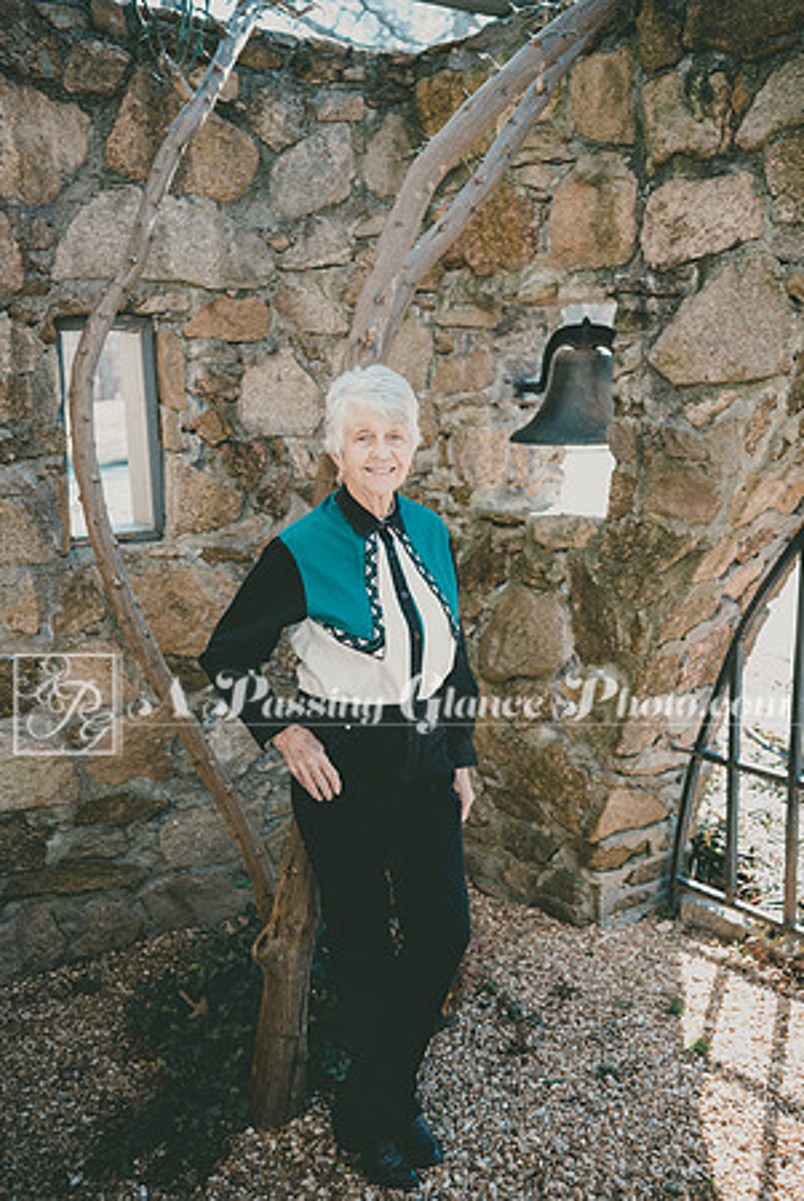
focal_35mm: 40
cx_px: 402
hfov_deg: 33.5
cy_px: 600
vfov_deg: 48.4
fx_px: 1337
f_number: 3.2
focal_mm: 40
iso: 720
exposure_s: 1/320
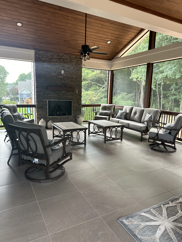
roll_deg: -3.4
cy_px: 121
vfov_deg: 71.6
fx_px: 168
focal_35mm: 24
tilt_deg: -8.7
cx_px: 91
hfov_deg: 56.8
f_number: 1.78
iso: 160
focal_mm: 6.86
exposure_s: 1/121
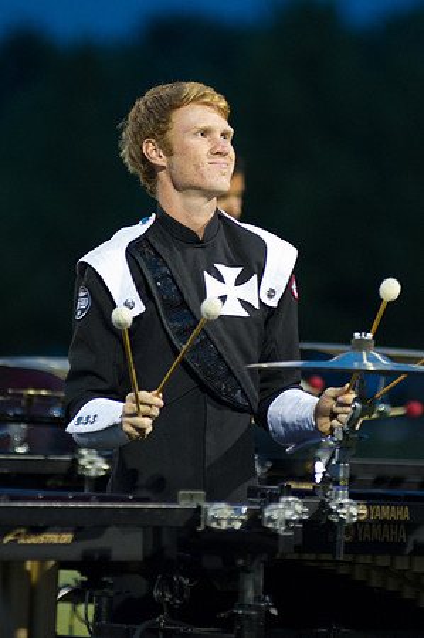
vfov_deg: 5.8
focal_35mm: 358
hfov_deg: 3.8
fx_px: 6344
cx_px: 210
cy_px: 257
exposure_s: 1/160
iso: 4000
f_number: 2.8
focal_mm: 200
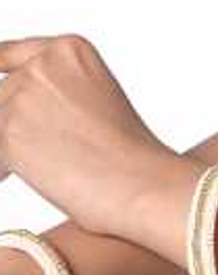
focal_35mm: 131
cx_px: 73
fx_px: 1060
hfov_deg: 11.7
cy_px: 493
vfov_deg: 13.3
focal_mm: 35
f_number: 9.5
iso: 125
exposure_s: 1/125
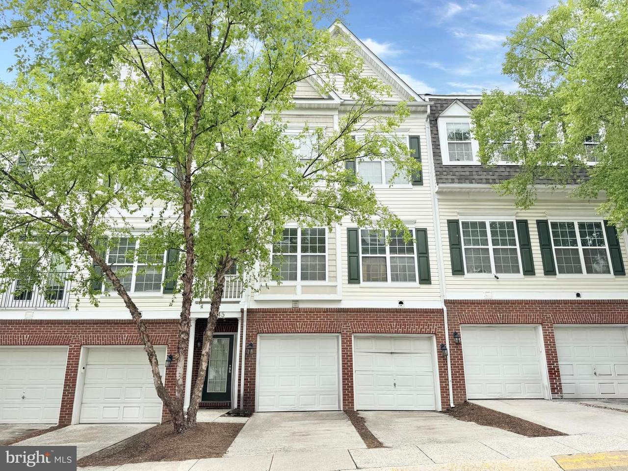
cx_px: 314
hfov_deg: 71.6
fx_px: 435
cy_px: 236
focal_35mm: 24
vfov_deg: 56.8
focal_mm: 6.76
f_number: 1.78
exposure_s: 1/1721
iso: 80
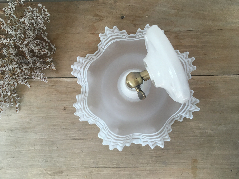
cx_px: 120
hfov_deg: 61.7
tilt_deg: -84.9
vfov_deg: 48.2
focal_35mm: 29
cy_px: 90
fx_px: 200
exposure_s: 1/33
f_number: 2.2
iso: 40
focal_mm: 4.15
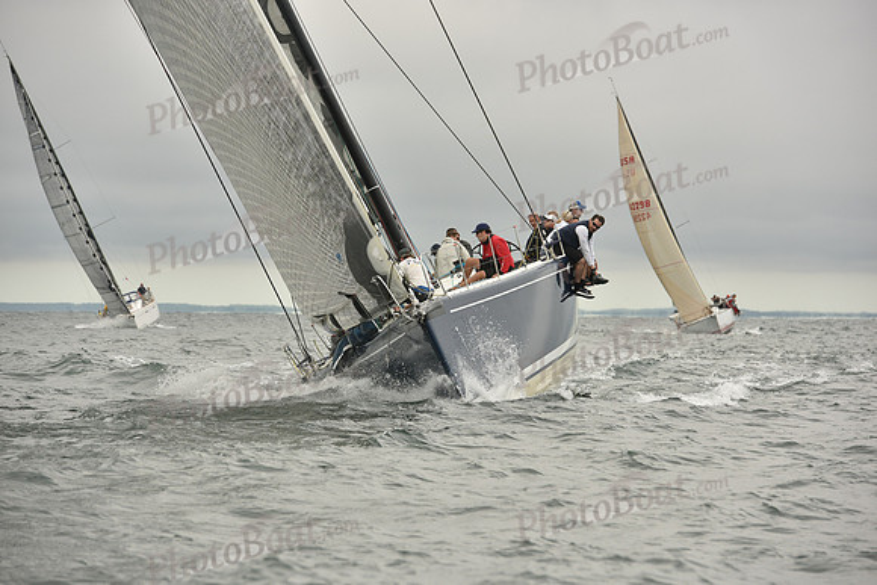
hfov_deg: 11.1
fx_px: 4508
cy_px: 292
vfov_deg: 7.4
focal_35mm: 185
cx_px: 438
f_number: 8
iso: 320
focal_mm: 185
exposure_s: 1/800
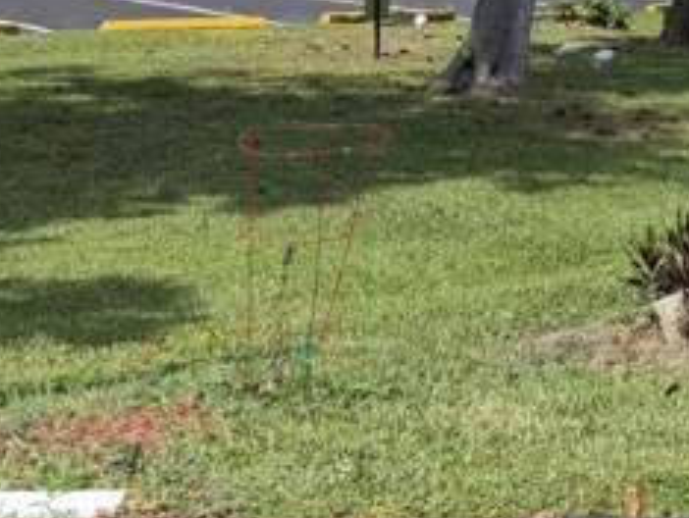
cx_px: 1036
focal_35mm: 82
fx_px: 1634
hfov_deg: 20.4
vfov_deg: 17.1
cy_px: -124
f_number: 1.78
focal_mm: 6.76
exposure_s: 1/3279
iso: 80
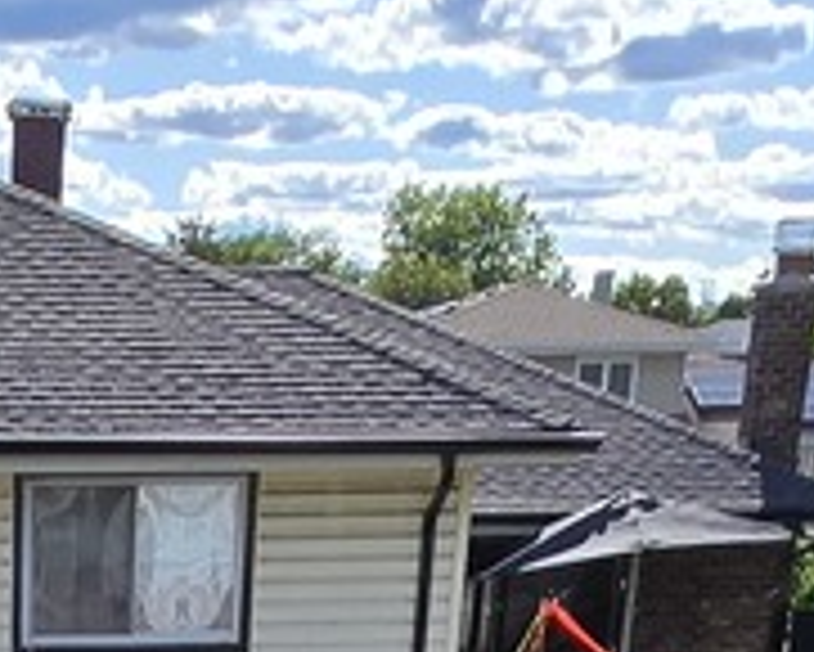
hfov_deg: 18.2
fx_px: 2435
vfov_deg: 9.2
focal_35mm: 101
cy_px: 2334
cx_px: -94
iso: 50
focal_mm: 2.2
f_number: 2.2
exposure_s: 1/1765
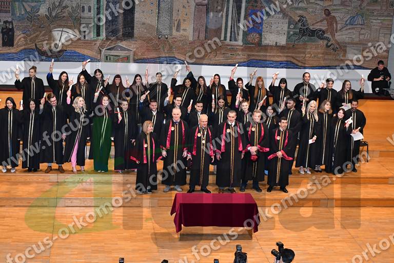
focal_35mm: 63
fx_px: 689
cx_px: 197
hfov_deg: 31.9
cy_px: 132
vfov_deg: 21.6
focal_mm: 42
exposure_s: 1/200
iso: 5000
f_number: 6.3
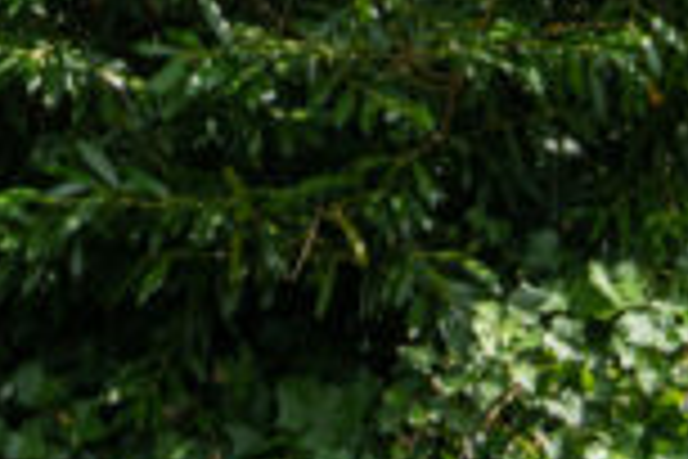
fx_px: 3898
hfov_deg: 10.1
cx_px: 198
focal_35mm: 204
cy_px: -938
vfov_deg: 6.2
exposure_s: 1/320
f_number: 8
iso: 200
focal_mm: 30
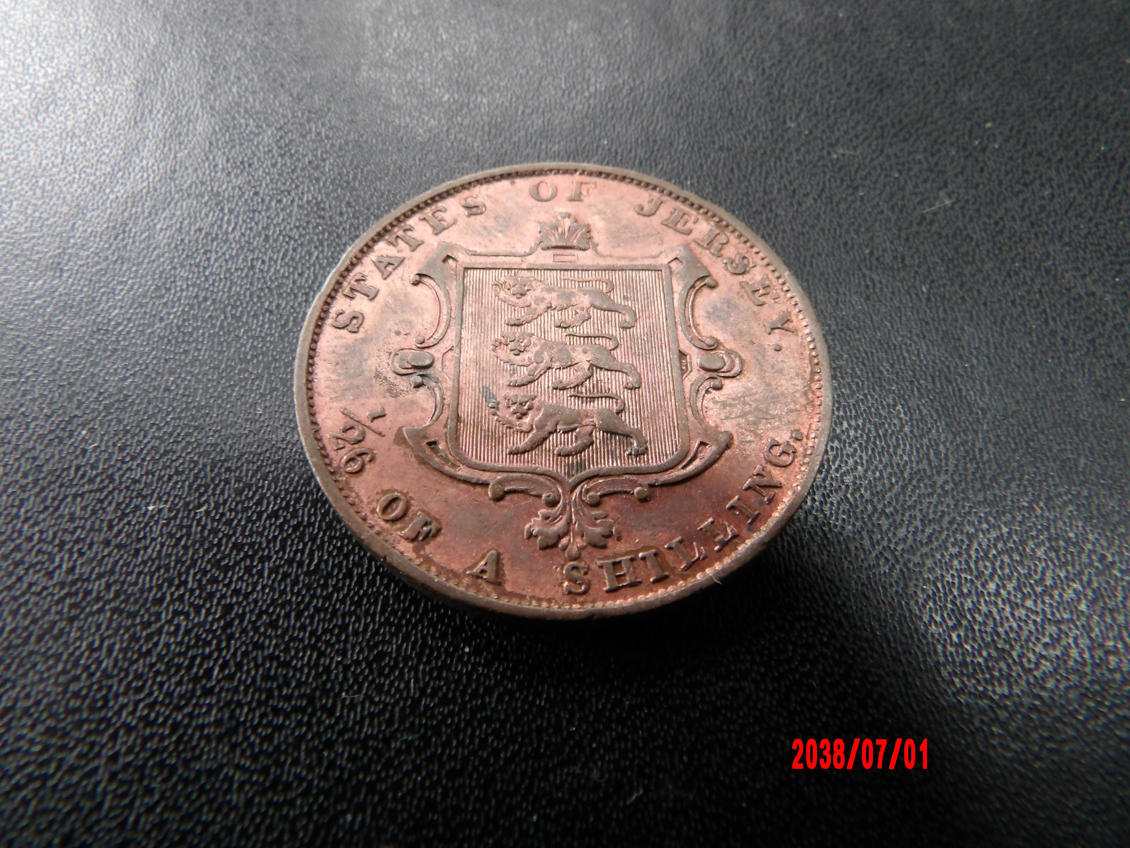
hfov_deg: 73.9
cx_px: 565
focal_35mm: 23
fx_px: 751
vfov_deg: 58.9
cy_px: 424
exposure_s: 1/15
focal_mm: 4.2
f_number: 4.1
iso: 283
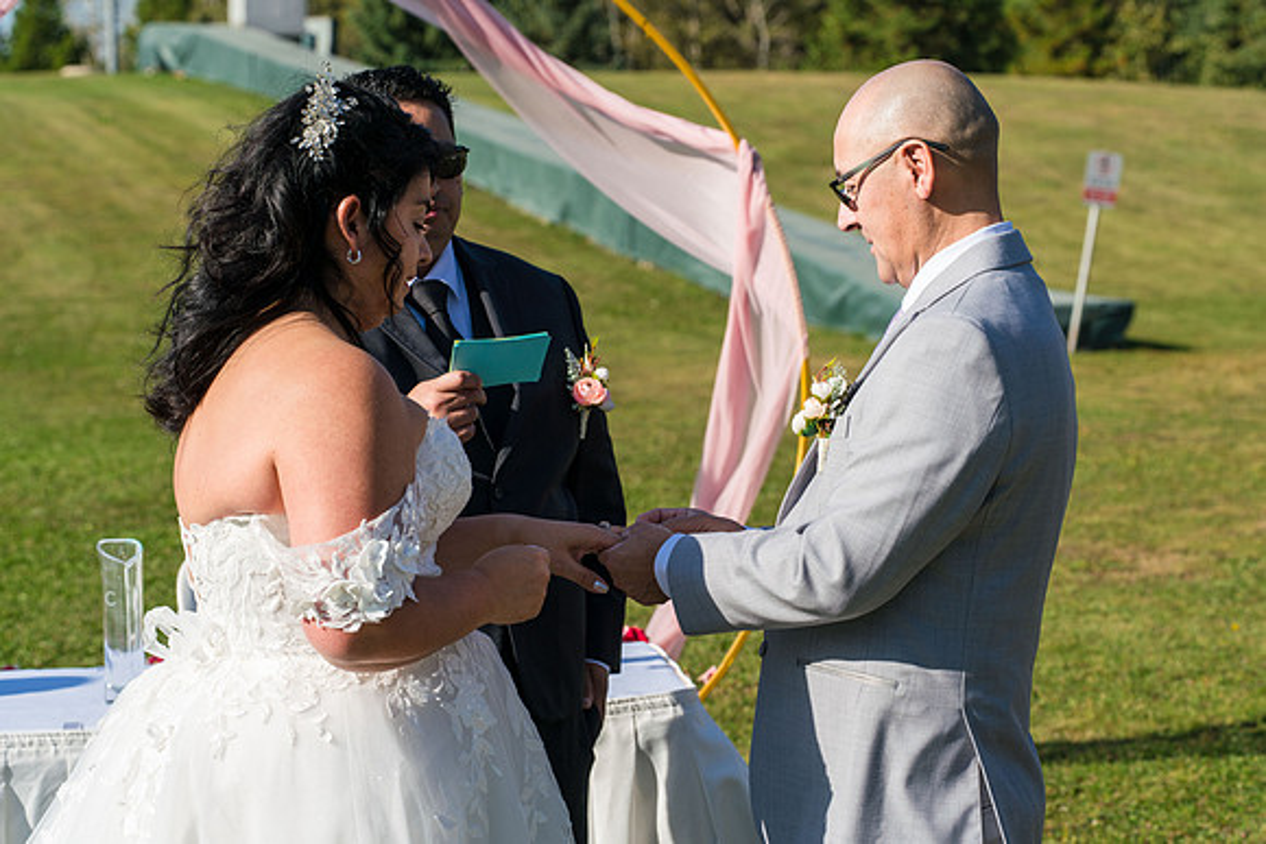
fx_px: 3025
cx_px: 633
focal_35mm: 86
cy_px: 422
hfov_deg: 23.6
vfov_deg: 15.9
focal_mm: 86
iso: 250
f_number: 6.3
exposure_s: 1/800
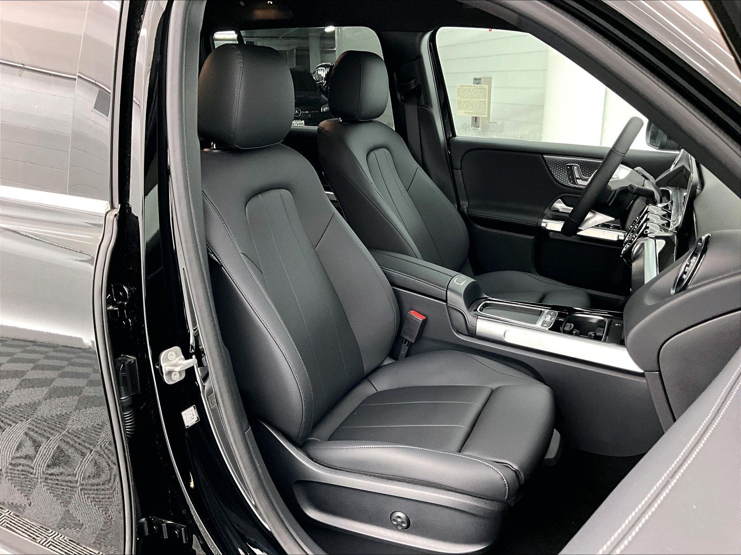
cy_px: 278
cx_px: 370
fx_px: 621
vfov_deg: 48.2
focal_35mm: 29
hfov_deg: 61.7
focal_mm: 3
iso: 320
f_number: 1.8
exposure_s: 1/30
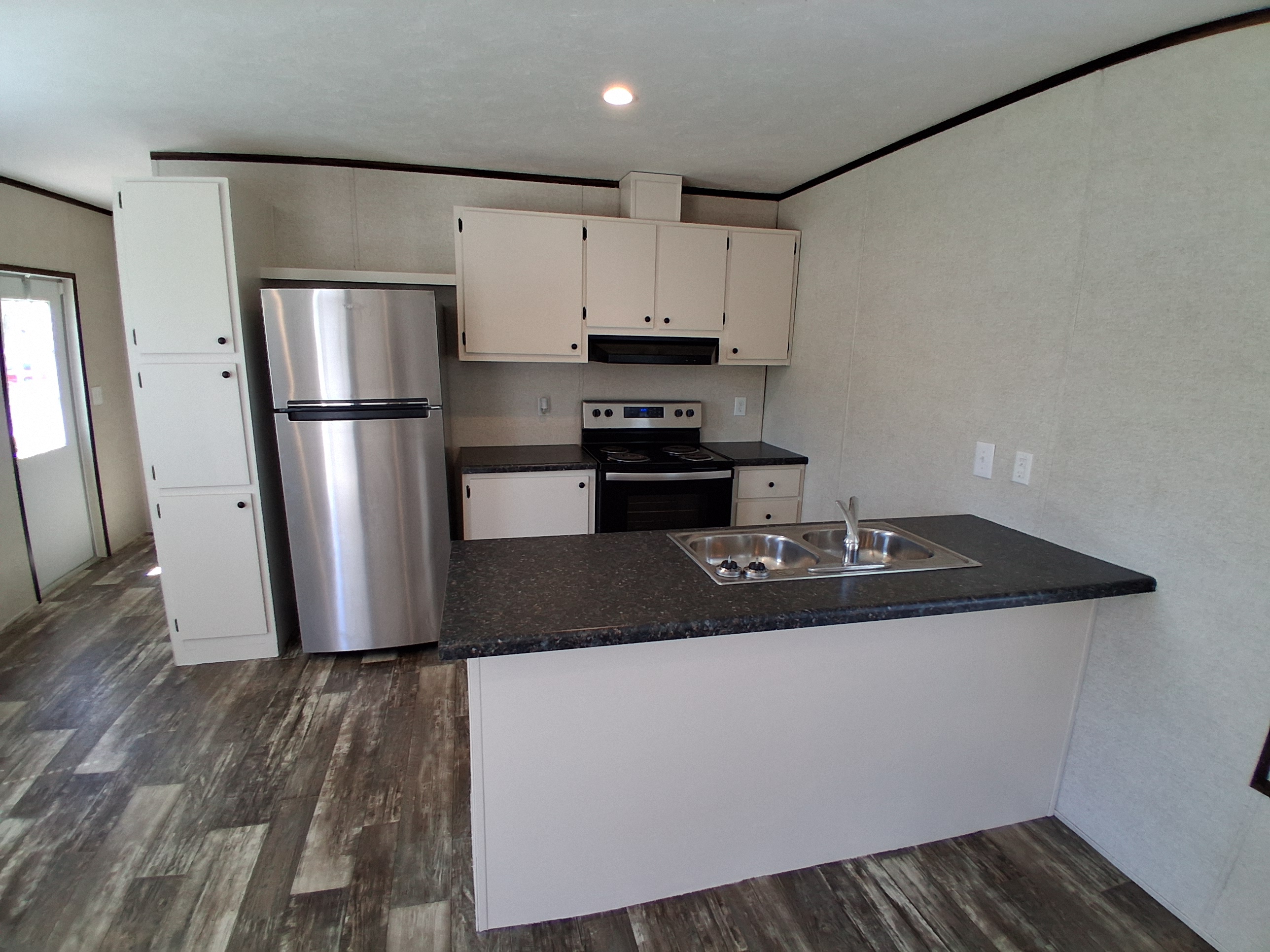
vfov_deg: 74.7
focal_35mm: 17
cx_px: 635
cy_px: 476
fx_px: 624
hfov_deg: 91.0
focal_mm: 1.4
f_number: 2.2
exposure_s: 1/60
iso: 100
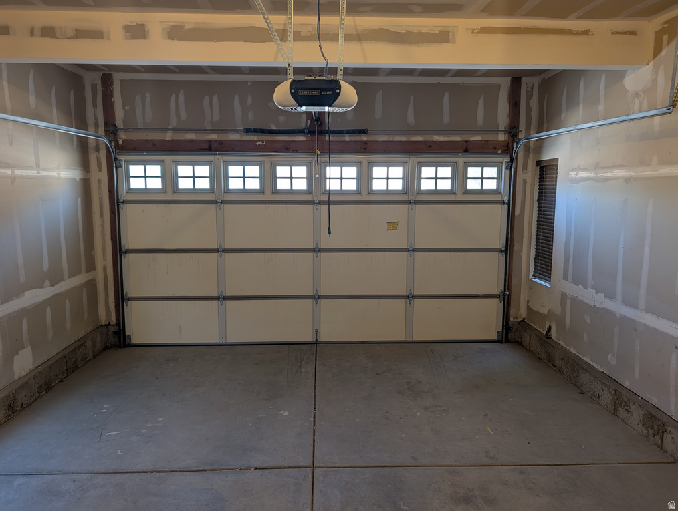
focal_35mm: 24
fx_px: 471
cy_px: 256
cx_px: 339
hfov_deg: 71.5
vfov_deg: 56.9
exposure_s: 1/40
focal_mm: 6.9
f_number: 1.68
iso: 34
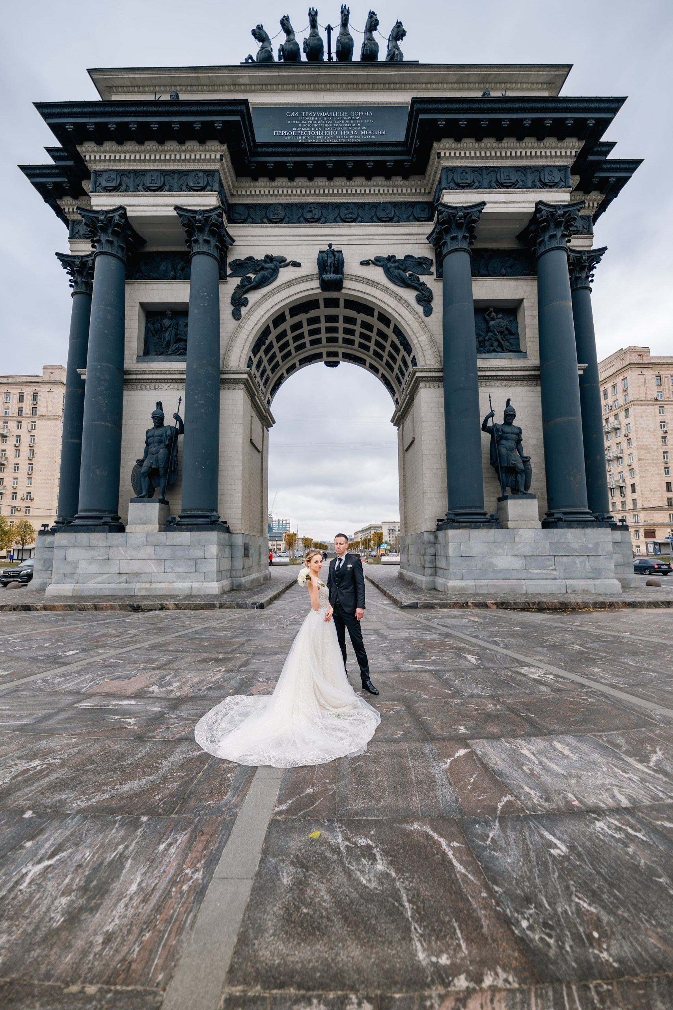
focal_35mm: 14
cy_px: 505
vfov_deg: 104.3
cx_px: 336
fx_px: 392
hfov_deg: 81.2
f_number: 2.5
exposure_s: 1/400
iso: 160
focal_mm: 14
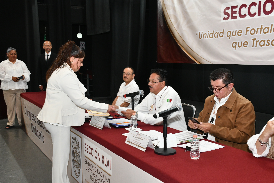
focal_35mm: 36
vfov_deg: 36.9
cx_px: 137
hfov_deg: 53.1
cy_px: 92
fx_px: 274
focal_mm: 24
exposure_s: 1/40
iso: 2000
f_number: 10
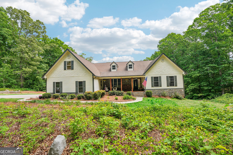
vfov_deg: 81.2
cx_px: 116
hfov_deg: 104.3
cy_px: 78
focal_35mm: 14
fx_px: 91
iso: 100
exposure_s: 1/160
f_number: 8
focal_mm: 14
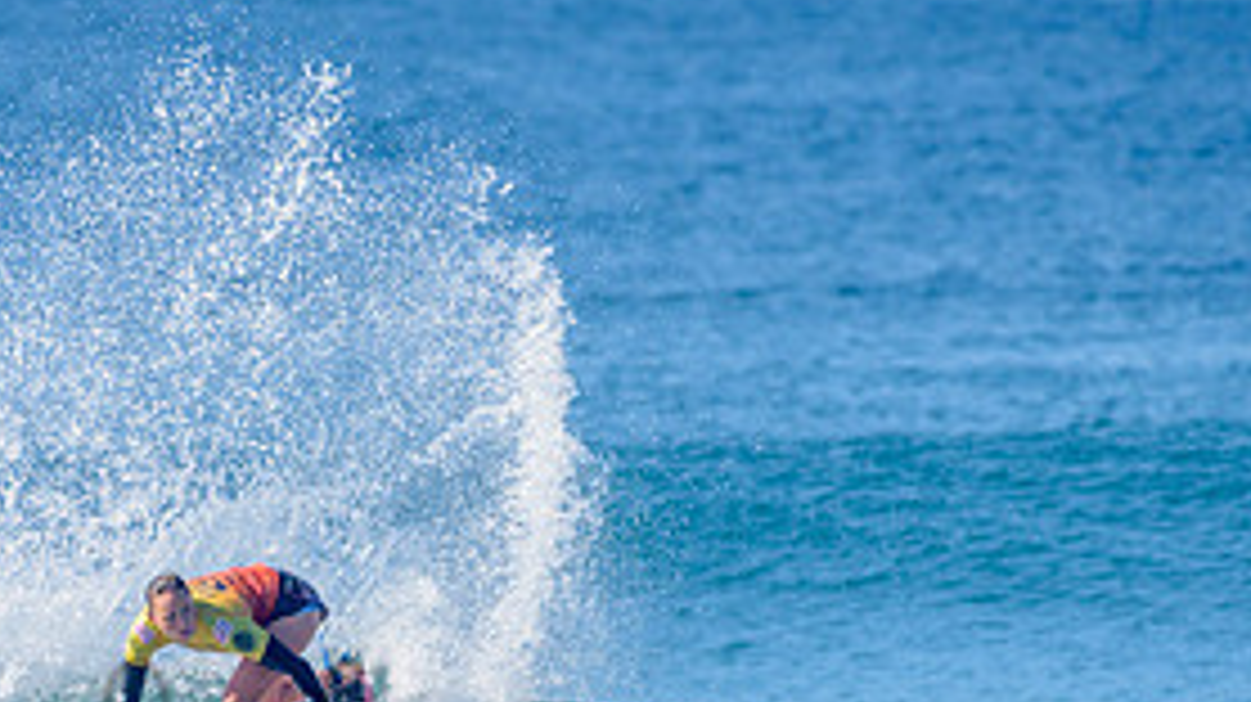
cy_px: 691
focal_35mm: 1106
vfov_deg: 1.1
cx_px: 297
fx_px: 36667
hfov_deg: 2.0
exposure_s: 1/2000
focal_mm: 500
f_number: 5.6
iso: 200
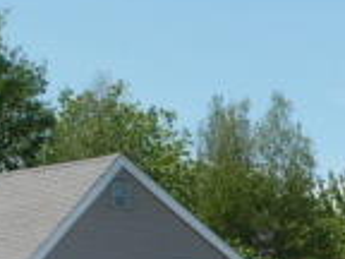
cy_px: 444
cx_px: 230
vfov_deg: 6.7
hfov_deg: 9.1
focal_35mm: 218
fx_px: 2173
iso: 100
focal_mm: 8.7
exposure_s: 1/400
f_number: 4.5
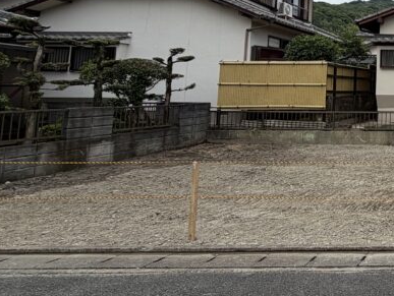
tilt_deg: +6.6
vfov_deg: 37.1
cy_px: 52
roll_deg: +0.5
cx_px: 494
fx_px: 422
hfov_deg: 36.2
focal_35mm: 37
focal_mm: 2.22
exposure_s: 1/770
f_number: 2.2
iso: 25
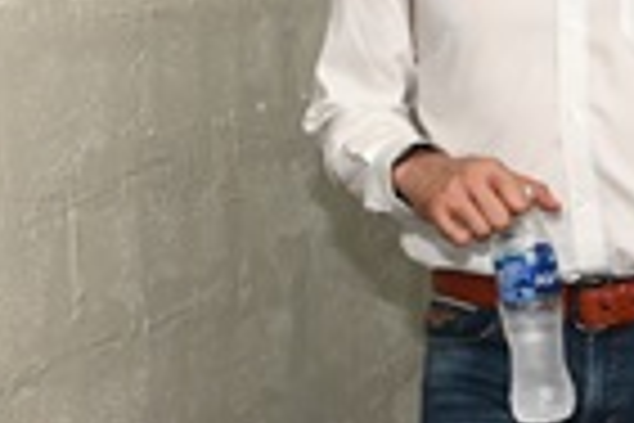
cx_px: 976
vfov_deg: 8.6
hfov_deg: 12.3
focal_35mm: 159
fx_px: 2800
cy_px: 180
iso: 2500
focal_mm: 32
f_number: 5.6
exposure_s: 1/125
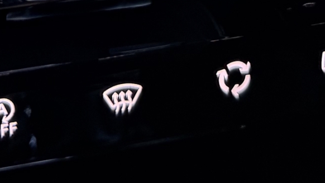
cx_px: 128
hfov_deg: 18.6
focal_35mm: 115
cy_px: -332
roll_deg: -0.2
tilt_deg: -11.4
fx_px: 991
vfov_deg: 8.9
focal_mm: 6.76
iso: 320
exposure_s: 1/60
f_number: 1.78
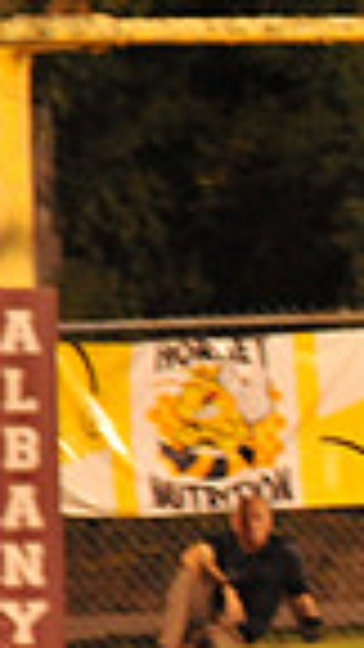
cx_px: 953
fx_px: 14465
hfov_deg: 1.4
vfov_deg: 2.6
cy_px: 396
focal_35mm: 843
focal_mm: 200
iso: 5000
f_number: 5
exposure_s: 1/160
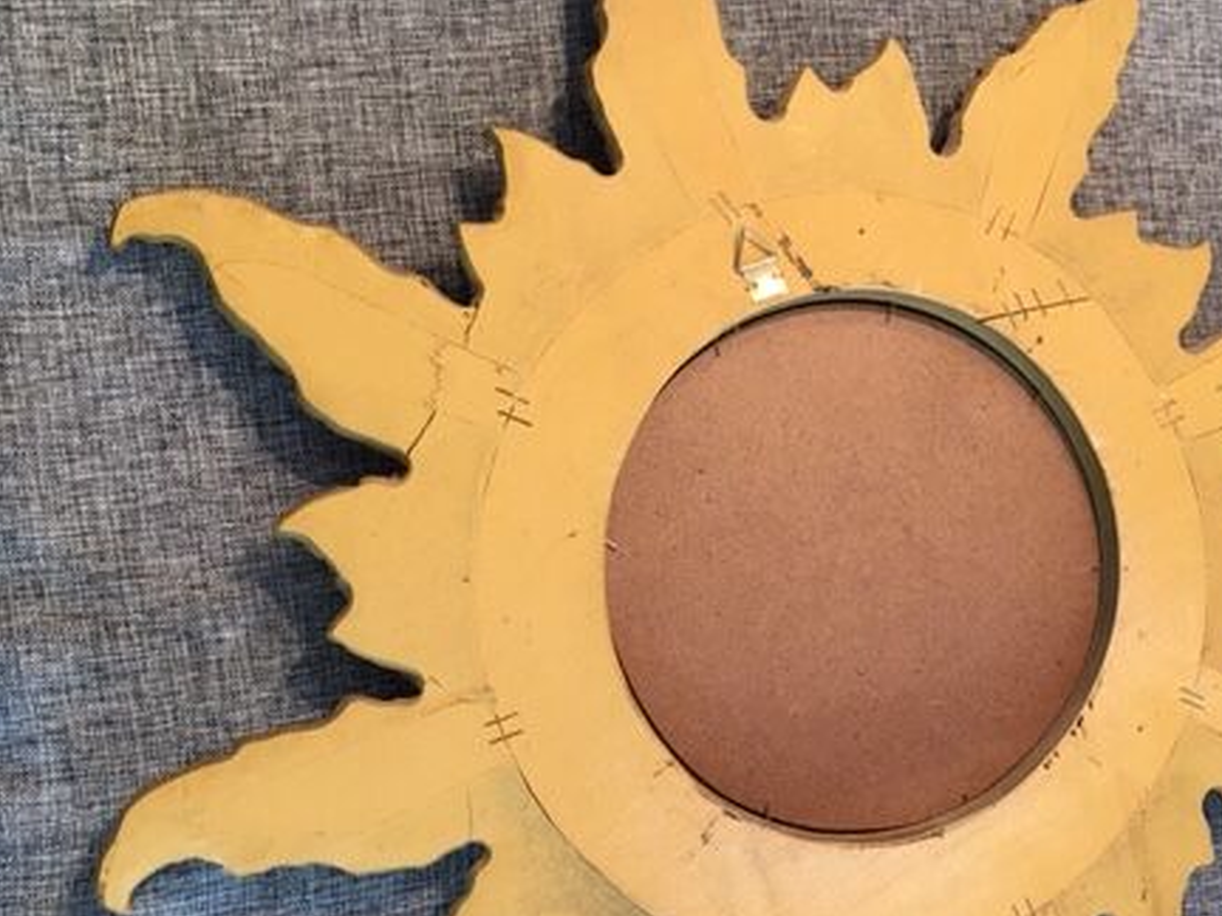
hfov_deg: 43.0
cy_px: 582
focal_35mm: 43
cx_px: 857
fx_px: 1518
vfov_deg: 33.4
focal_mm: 4.15
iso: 50
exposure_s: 1/33
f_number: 2.2
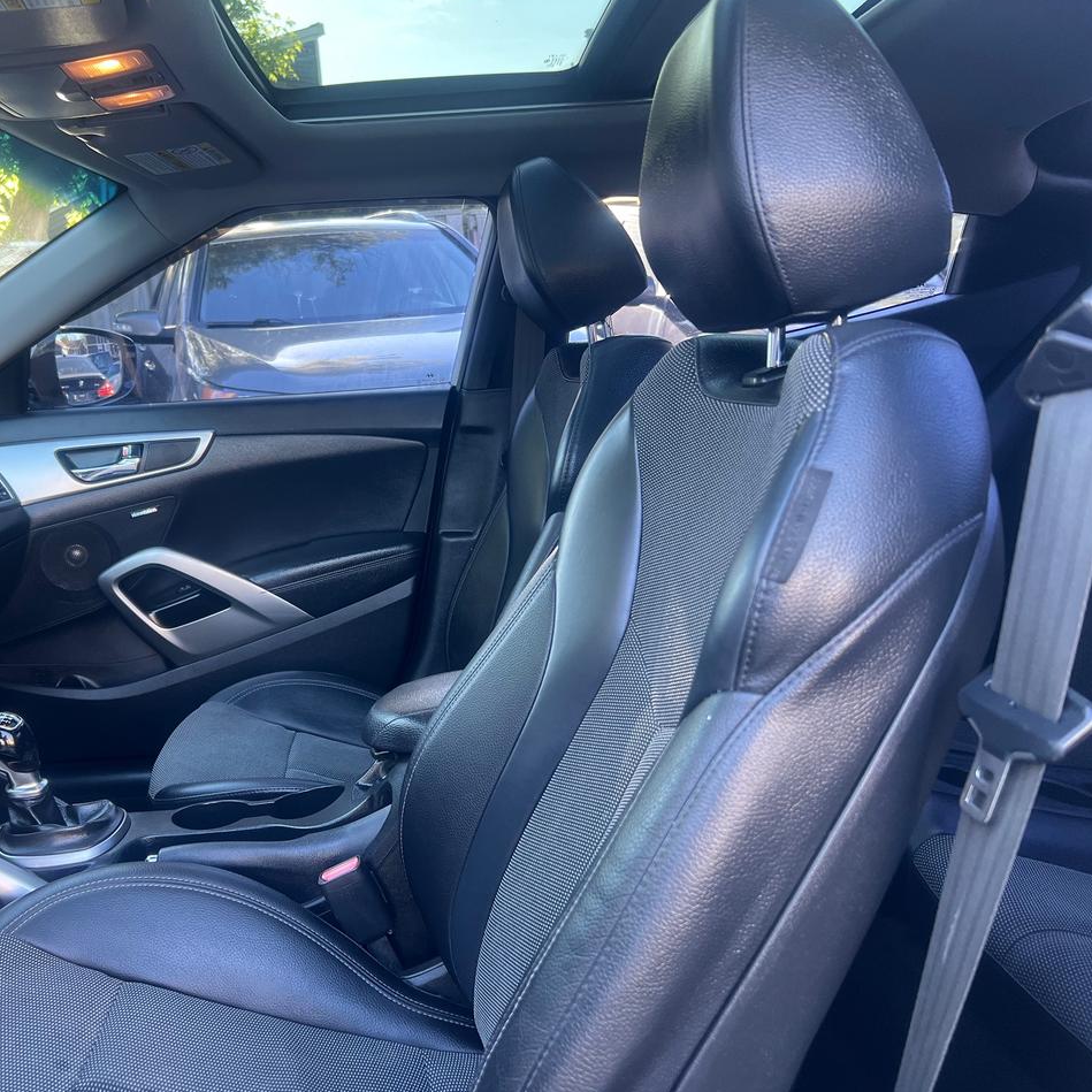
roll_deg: +4.9
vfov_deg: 52.5
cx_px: 385
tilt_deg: -7.9
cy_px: 543
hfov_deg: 51.8
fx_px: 1106
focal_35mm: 31
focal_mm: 5.7
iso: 100
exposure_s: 1/121
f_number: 1.5
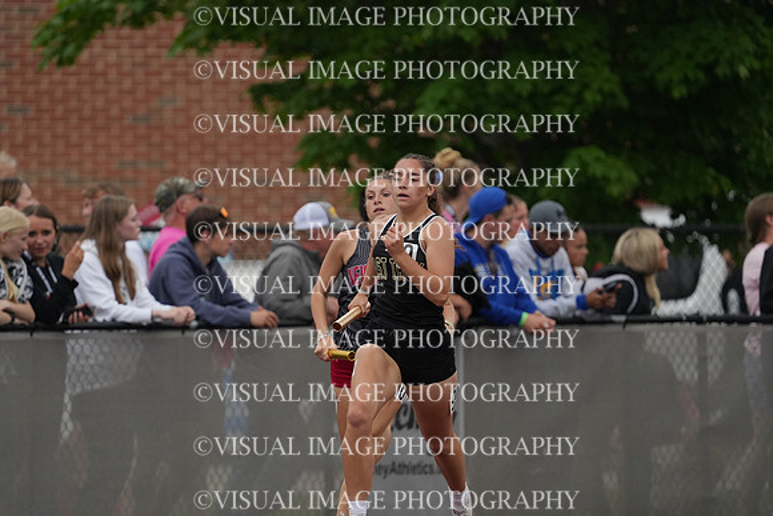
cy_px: 258
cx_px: 386
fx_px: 12886
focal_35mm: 600
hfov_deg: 3.4
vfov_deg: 2.3
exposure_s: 1/5000
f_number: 6.3
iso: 2500
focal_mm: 600
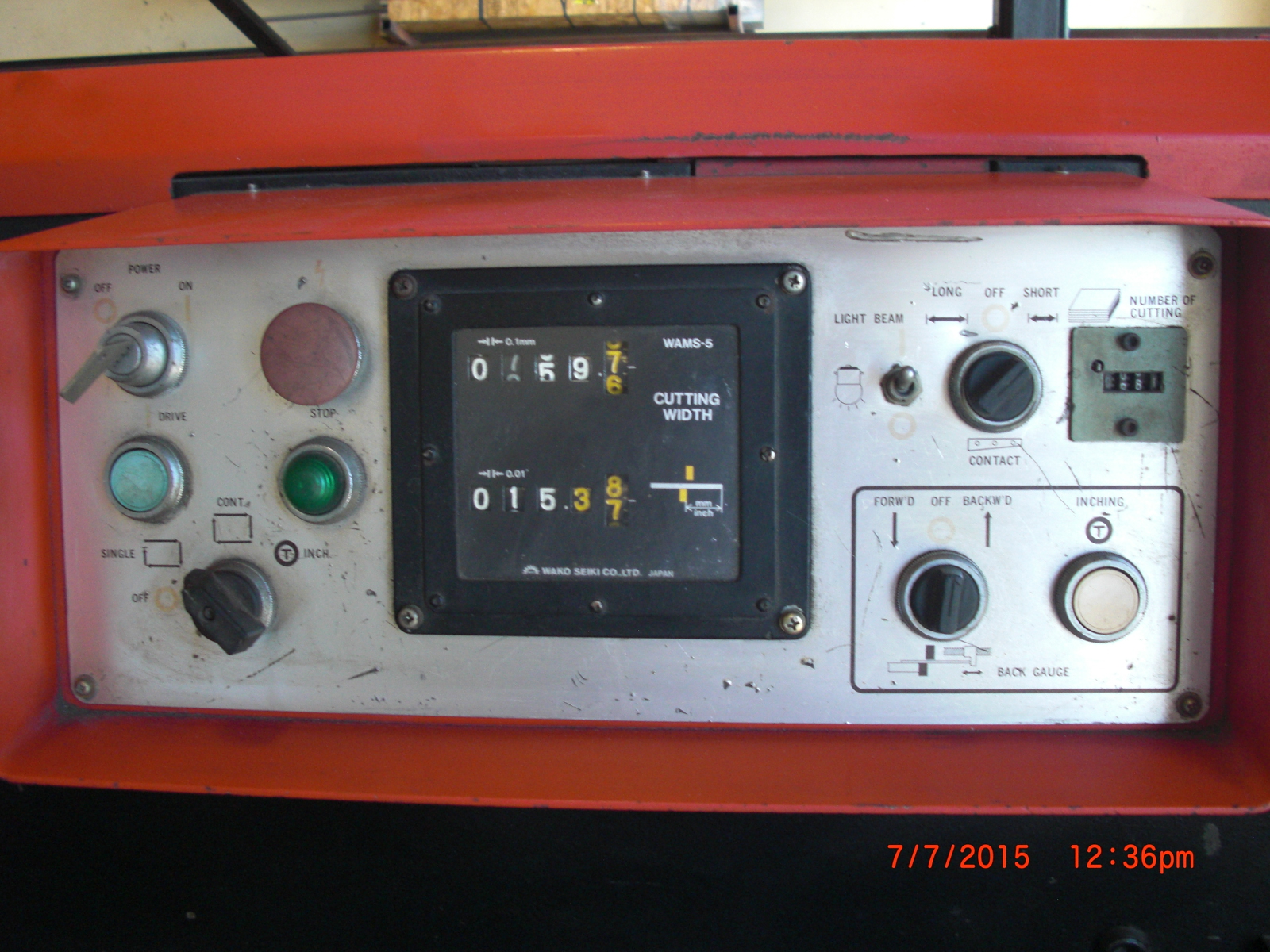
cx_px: 635
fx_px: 1321
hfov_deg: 51.4
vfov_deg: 39.7
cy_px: 476
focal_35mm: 36
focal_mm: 6.3
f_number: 2.8
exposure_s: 1/60
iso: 200
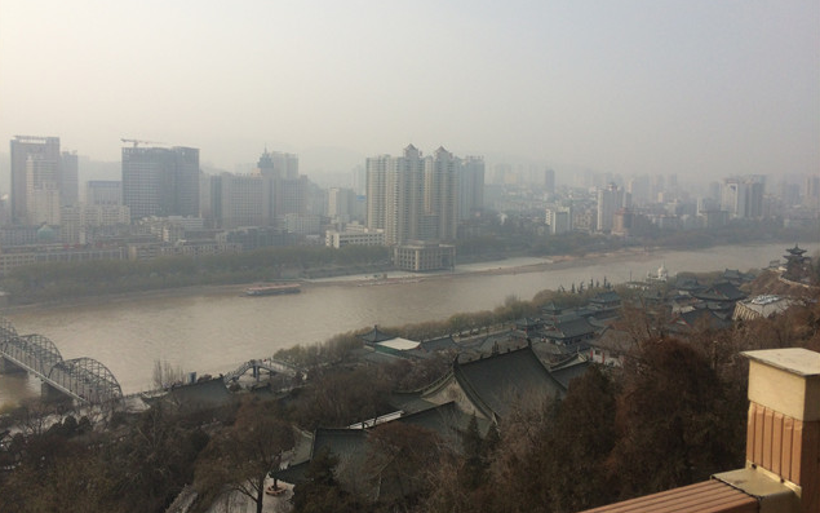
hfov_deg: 61.2
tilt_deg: -3.0
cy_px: 225
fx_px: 693
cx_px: 408
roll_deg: +0.8
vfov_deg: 40.5
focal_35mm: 31
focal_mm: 4.15
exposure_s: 1/4115
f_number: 2.2
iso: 32
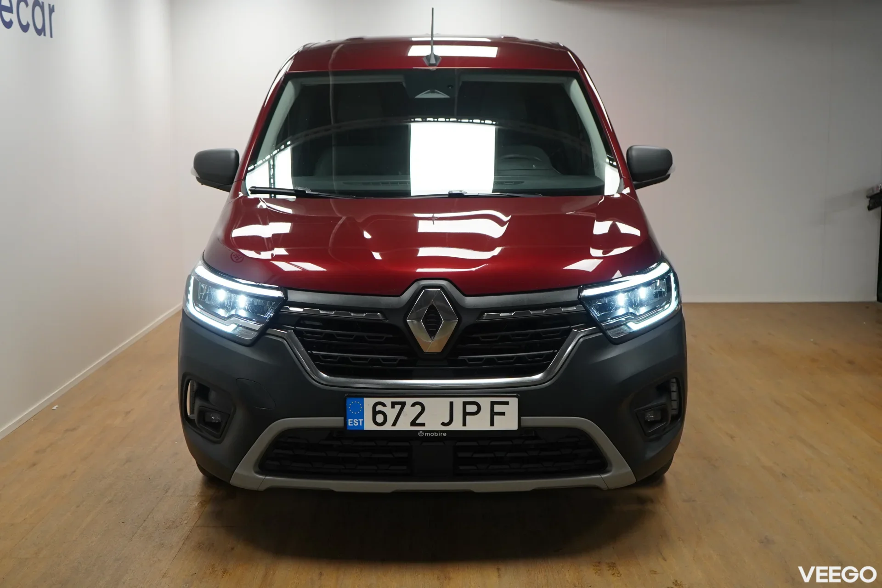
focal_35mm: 43
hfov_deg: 45.4
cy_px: 294
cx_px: 441
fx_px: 1053
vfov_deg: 31.2
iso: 1000
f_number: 4
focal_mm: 29
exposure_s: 1/80
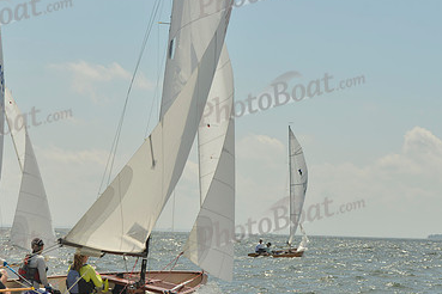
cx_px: 135
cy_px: 175
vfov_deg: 12.4
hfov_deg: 18.5
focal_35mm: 110
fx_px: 1350
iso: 200
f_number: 8
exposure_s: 1/1250
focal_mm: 70
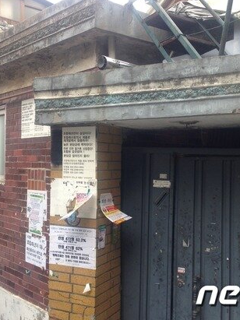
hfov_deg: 32.2
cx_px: 127
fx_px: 416
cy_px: 160
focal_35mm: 45
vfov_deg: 42.1
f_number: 2.4
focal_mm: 4.12
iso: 50
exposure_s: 1/204
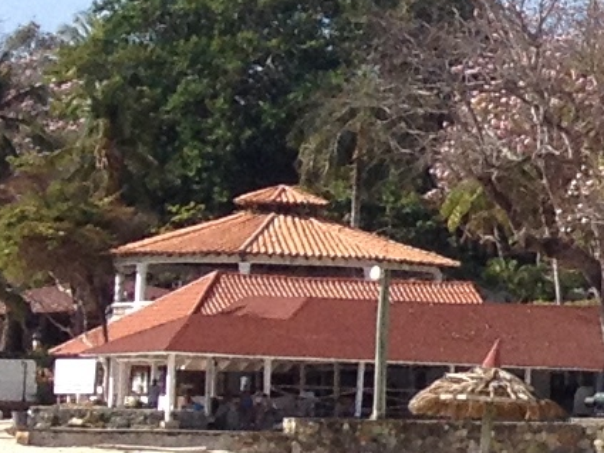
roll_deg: +0.1
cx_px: 2128
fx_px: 4695
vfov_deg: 5.5
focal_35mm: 269
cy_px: 107
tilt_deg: +1.5
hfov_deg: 6.4
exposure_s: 1/1493
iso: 50
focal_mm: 4.28
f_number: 2.4
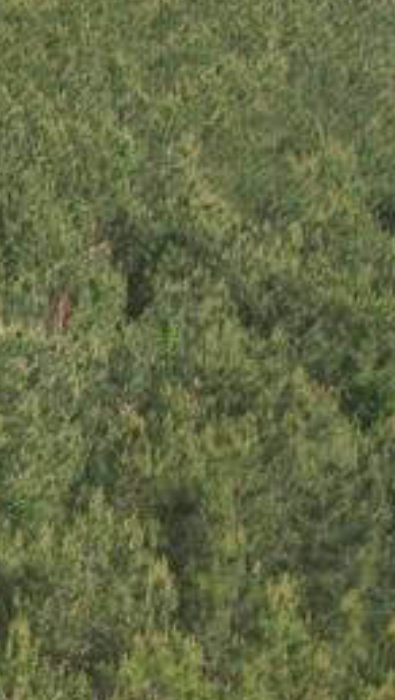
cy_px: 572
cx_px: -622
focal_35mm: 114
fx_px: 2119
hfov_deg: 9.3
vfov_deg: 18.6
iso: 100
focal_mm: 8.4
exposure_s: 1/1250
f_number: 2.8
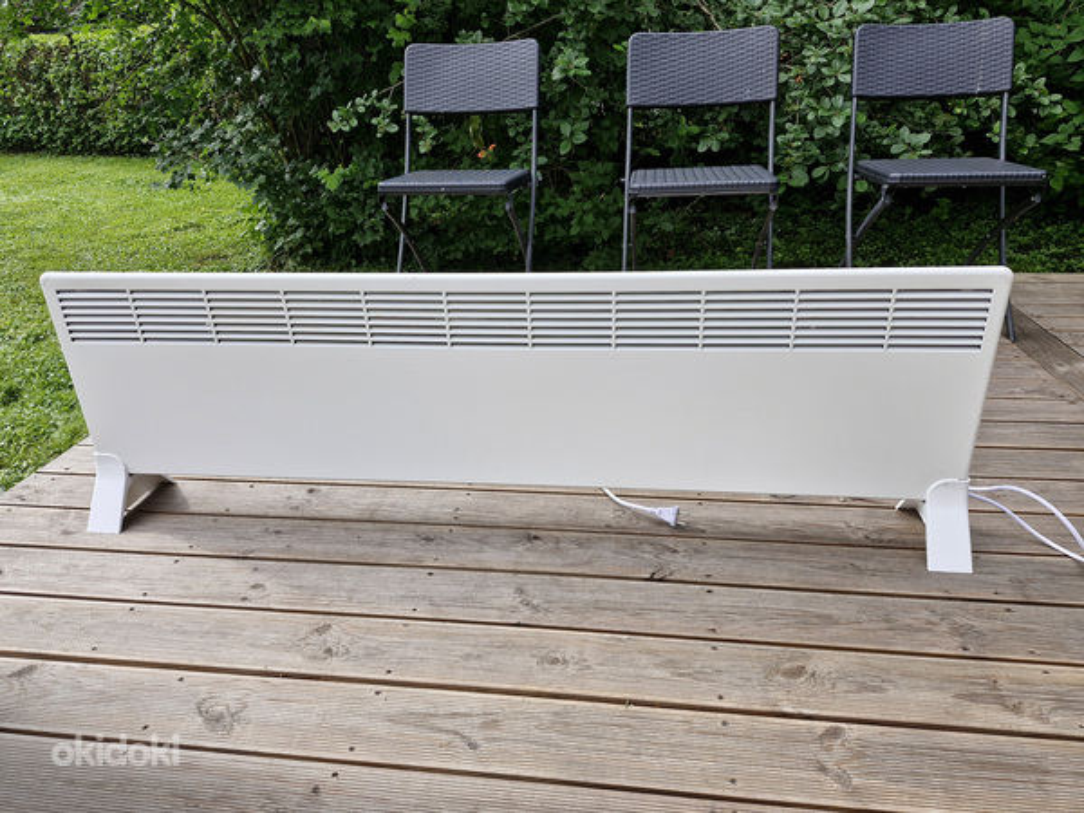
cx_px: 542
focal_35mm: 23
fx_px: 720
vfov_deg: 58.9
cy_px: 406
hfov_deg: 73.9
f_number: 1.8
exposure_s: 1/1044
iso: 50
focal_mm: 5.54
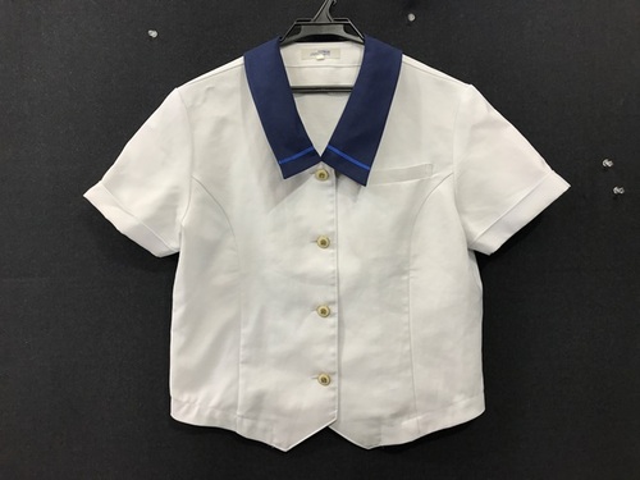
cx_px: 320
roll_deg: +0.9
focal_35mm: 28
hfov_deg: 63.4
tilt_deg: -0.9
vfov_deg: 49.7
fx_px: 518
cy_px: 240
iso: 32
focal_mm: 3.99
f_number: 1.8
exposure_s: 1/50
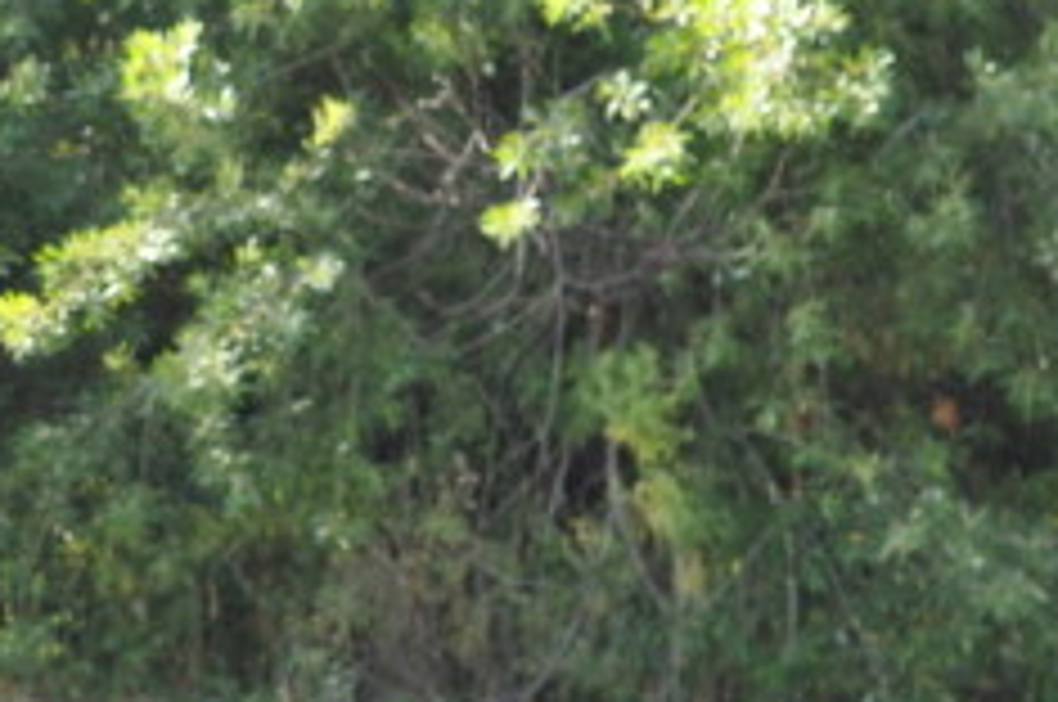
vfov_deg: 6.9
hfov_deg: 10.2
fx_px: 5811
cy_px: -2
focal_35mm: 198
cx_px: -212
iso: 200
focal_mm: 50
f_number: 5.6
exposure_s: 1/80
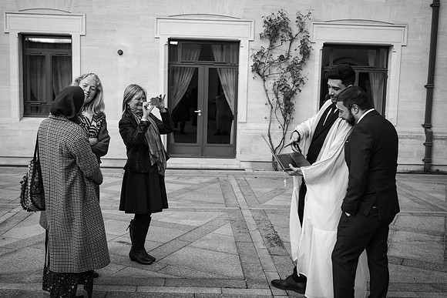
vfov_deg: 33.4
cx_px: 224
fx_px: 497
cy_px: 149
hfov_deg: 48.4
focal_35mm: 40
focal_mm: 40
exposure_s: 1/500
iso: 200
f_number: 3.5
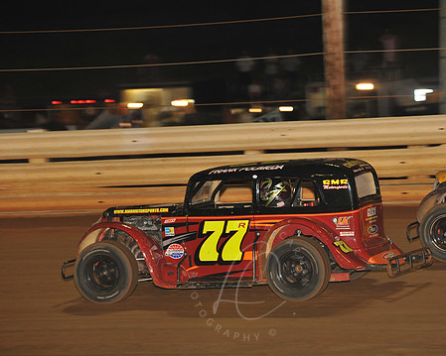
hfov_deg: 9.4
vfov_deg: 7.5
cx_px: 248
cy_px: 189
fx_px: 2719
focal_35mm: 206
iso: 1000
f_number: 6.3
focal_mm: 170
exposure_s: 1/320
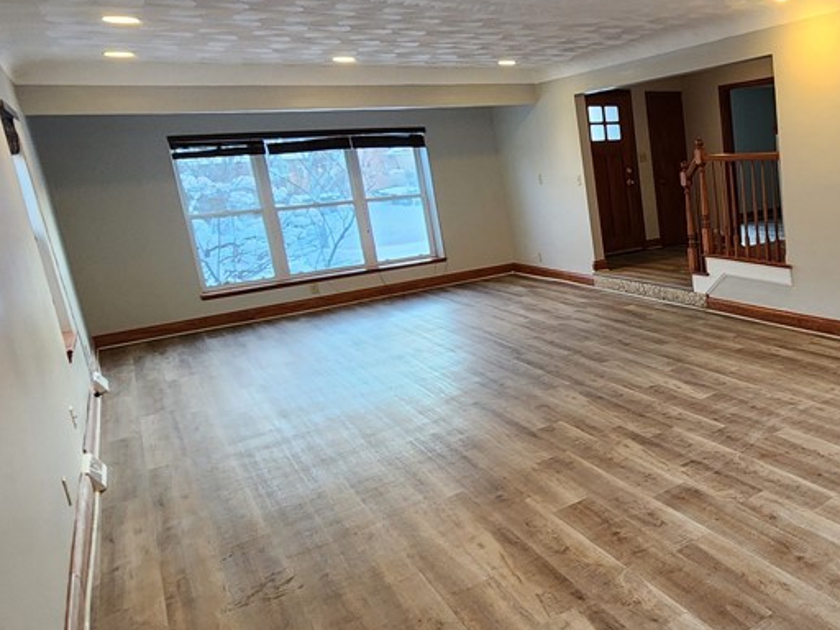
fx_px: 631
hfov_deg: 56.2
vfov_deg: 53.0
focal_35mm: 26
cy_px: 292
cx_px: 784
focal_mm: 2.2
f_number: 2.2
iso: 400
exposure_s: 1/60
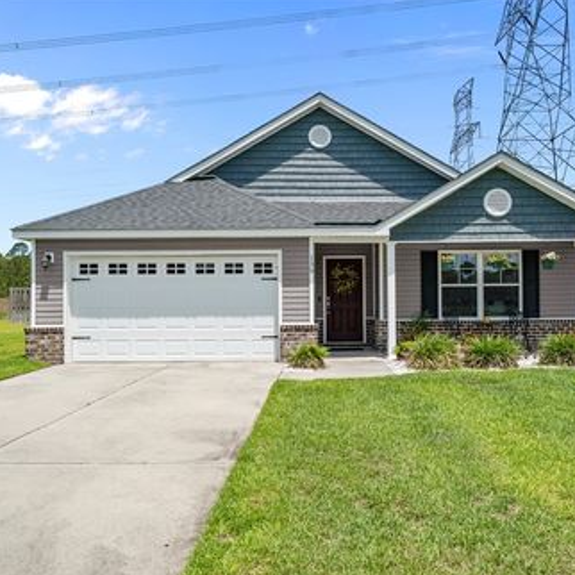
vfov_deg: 55.6
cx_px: 327
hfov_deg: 55.4
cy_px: 288
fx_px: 545
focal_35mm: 29
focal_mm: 22
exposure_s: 1/2000
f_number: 6.3
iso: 100
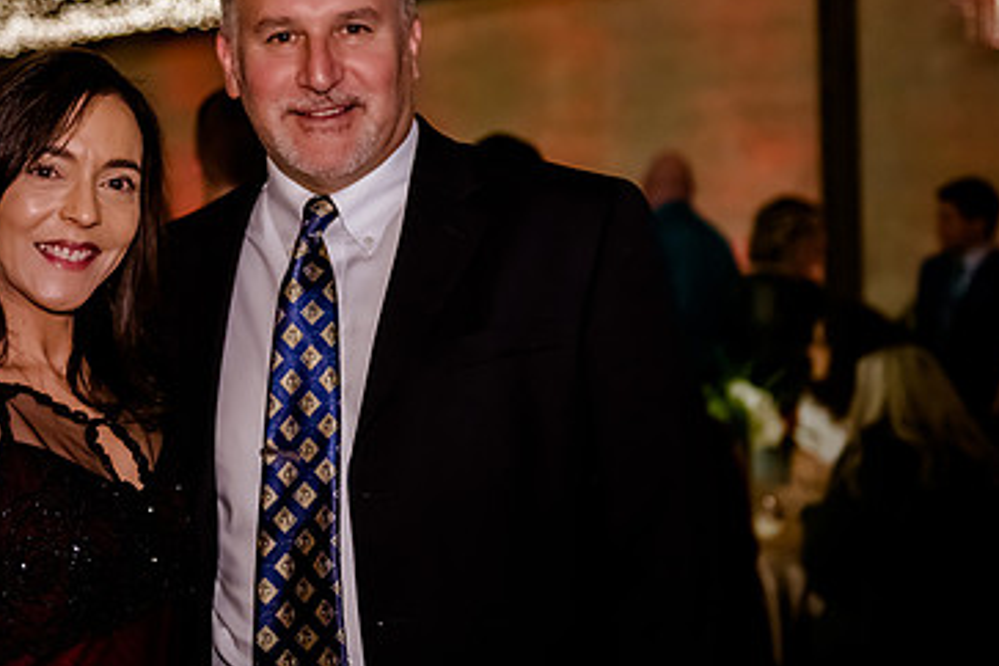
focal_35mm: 83
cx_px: 228
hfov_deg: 24.2
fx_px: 2303
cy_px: 142
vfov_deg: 16.3
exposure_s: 1/500
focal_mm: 52
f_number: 2.8
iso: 5000
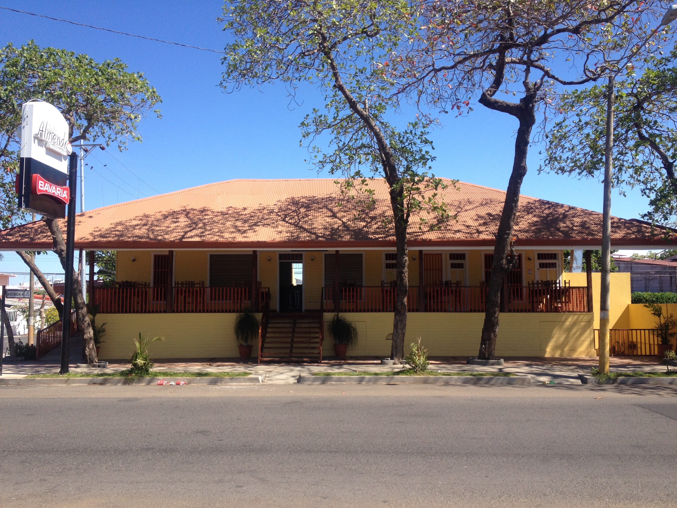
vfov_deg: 40.7
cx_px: 338
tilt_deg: +1.6
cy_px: 254
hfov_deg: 52.6
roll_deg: +0.3
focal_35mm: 35
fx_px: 685
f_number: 2.4
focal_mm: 4.28
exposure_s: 1/1227
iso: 50
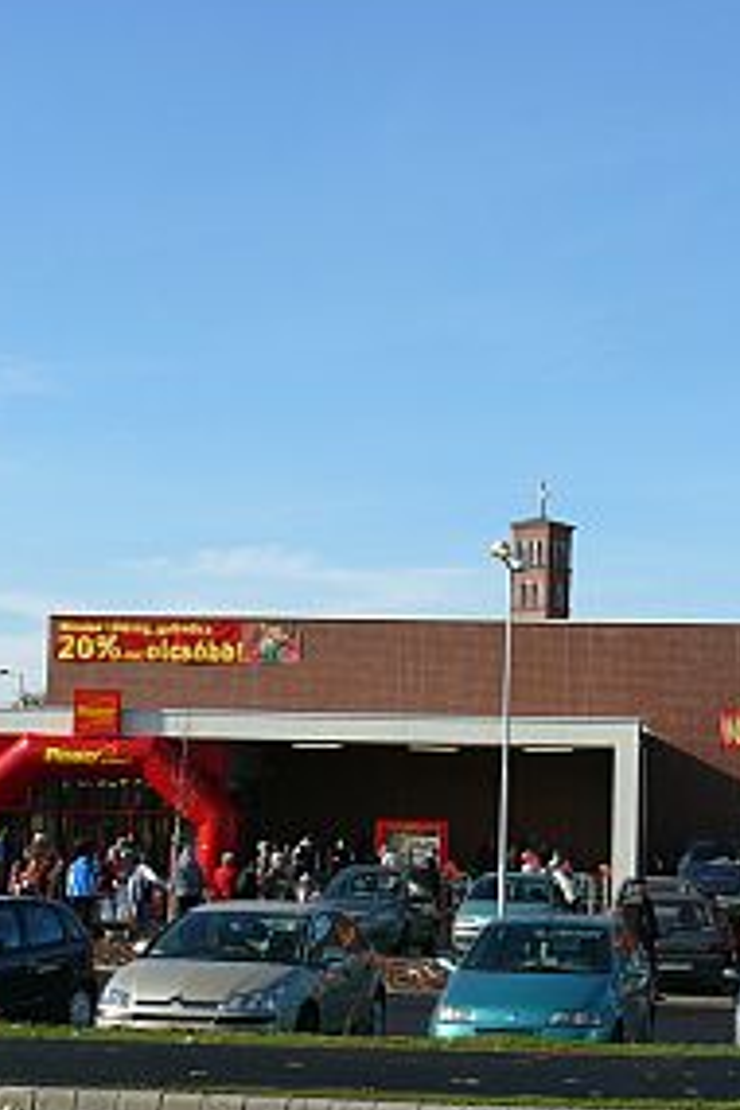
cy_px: 604
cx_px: 763
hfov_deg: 19.1
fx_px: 2127
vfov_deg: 29.2
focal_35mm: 69
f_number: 6.3
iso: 100
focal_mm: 8.4
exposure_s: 1/400
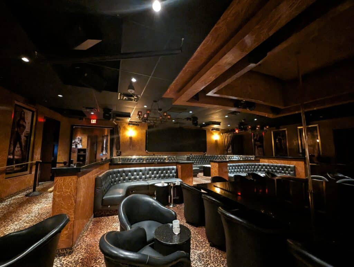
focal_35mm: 13
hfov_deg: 106.1
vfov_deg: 90.1
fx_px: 133
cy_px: 134
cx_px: 177
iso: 1902
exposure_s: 1/17.8
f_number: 2.2
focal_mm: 1.95
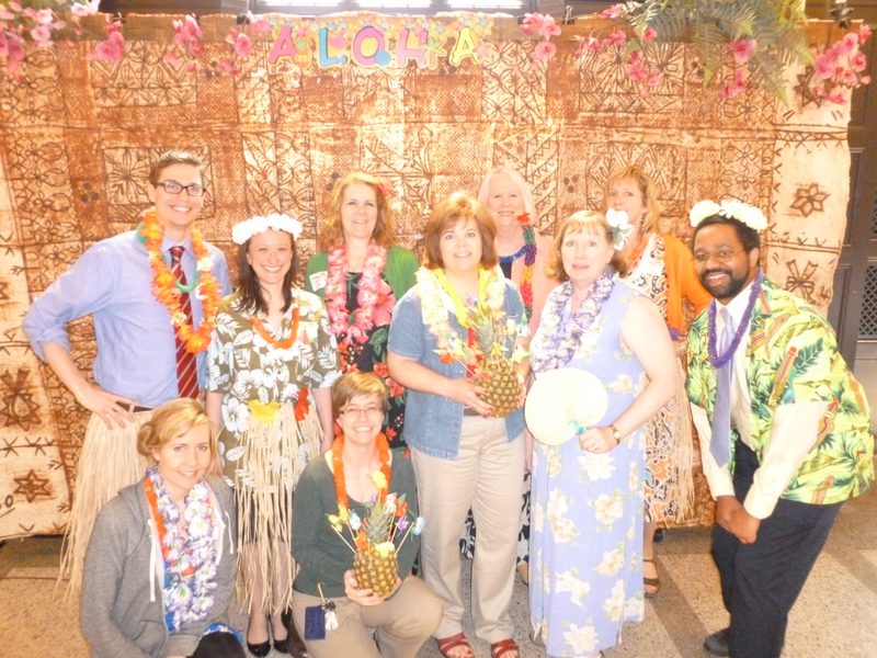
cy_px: 329
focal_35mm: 28
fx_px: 709
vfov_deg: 49.7
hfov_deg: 63.4
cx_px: 438
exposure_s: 1/60
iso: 1000
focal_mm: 5
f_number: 3.3
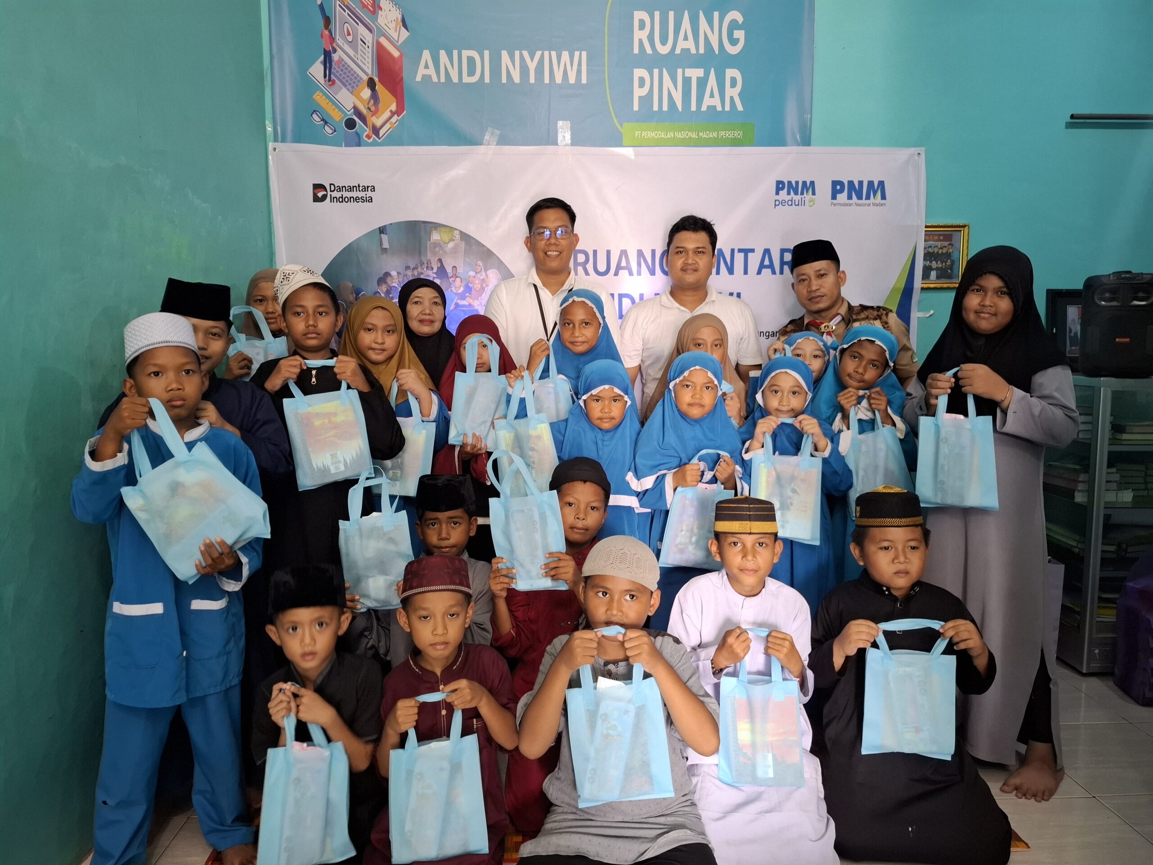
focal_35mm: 23
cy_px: 432
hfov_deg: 73.9
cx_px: 576
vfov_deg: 58.9
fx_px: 766
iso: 200
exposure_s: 1/50
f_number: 1.8
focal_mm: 5.54
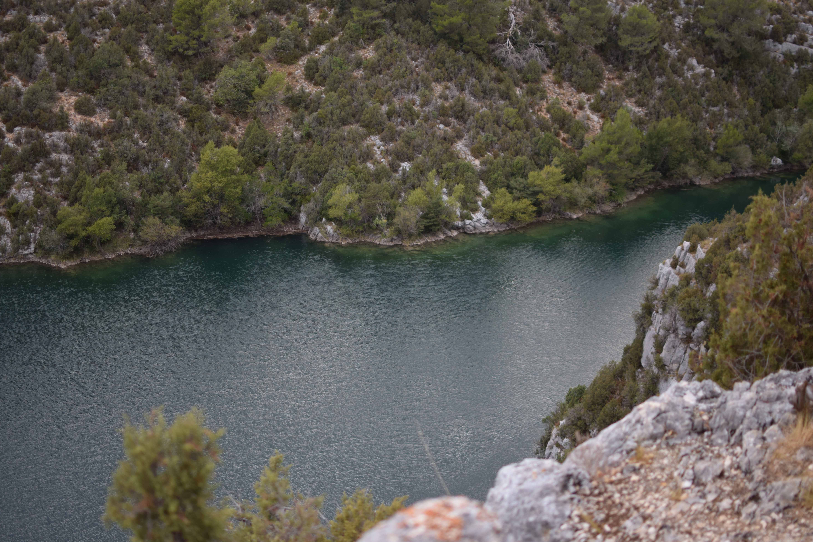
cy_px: 276
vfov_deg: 25.3
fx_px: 1208
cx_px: 406
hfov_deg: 37.2
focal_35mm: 54
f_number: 1.8
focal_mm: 35
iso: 200
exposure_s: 1/125
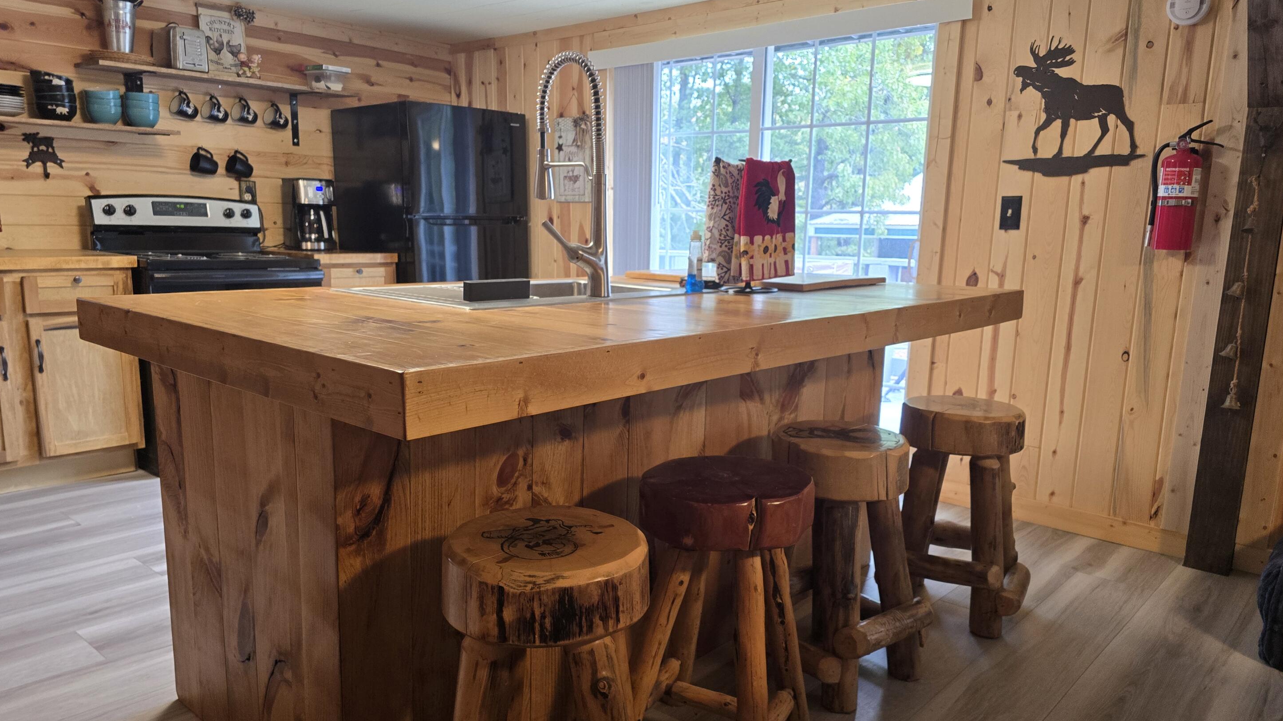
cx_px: 634
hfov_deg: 71.9
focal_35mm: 26
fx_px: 884
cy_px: 390
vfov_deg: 44.3
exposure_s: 1/120
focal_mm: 6.3
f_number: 1.7
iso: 250
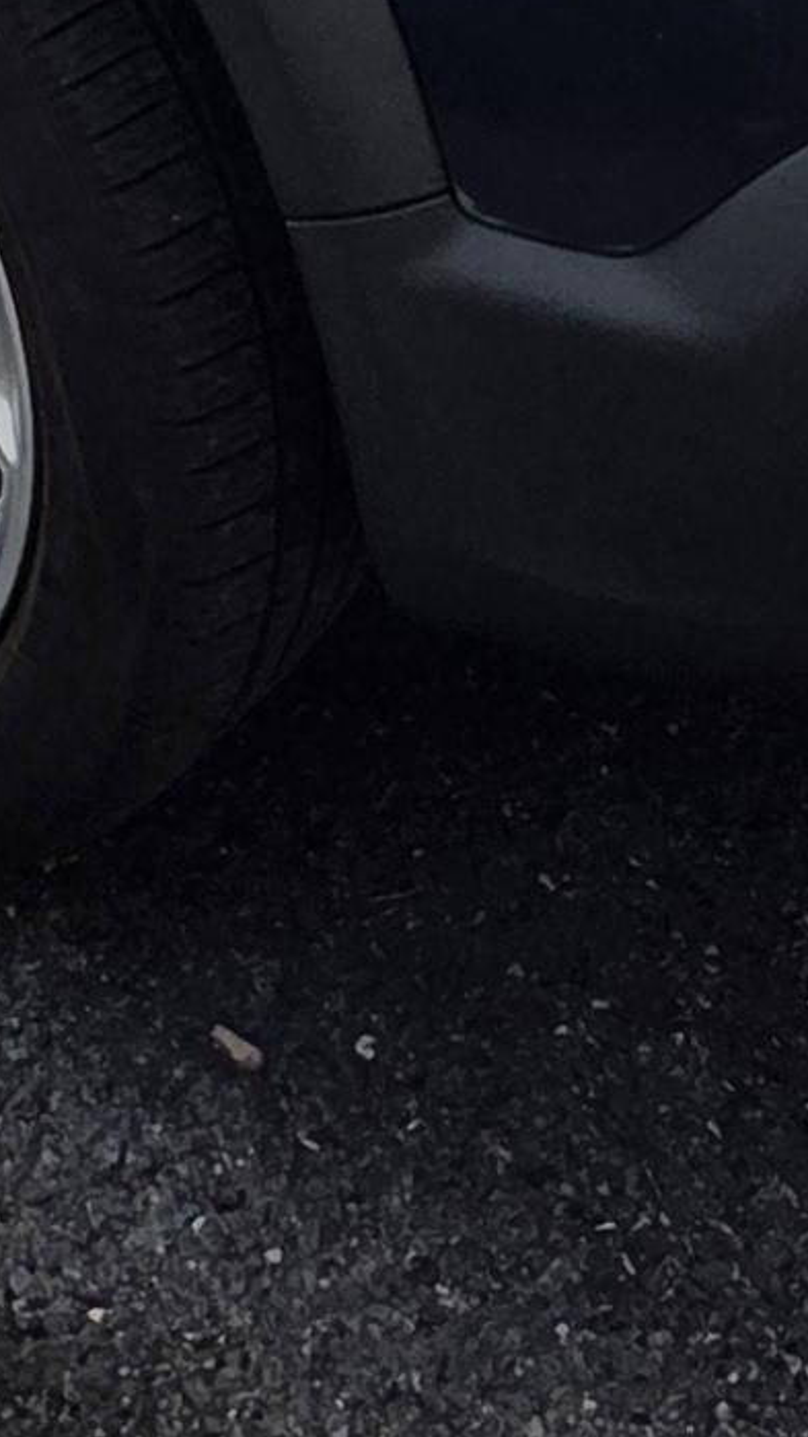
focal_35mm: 81
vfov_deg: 20.1
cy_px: -1053
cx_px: -243
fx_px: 3086
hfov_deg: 14.3
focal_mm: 2.2
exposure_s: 1/2621
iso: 40
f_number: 1.9
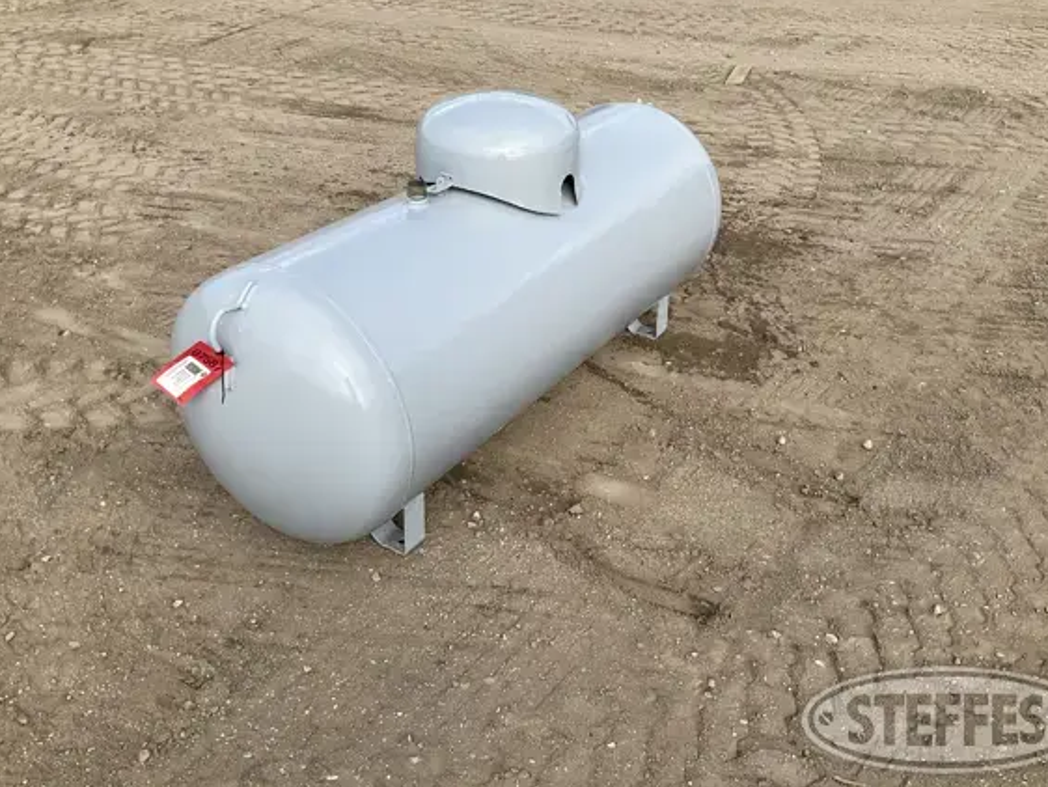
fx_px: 1000
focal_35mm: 33
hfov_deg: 55.3
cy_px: 347
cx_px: 535
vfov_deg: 42.9
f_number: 1.8
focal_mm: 3
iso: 25
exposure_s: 1/1250
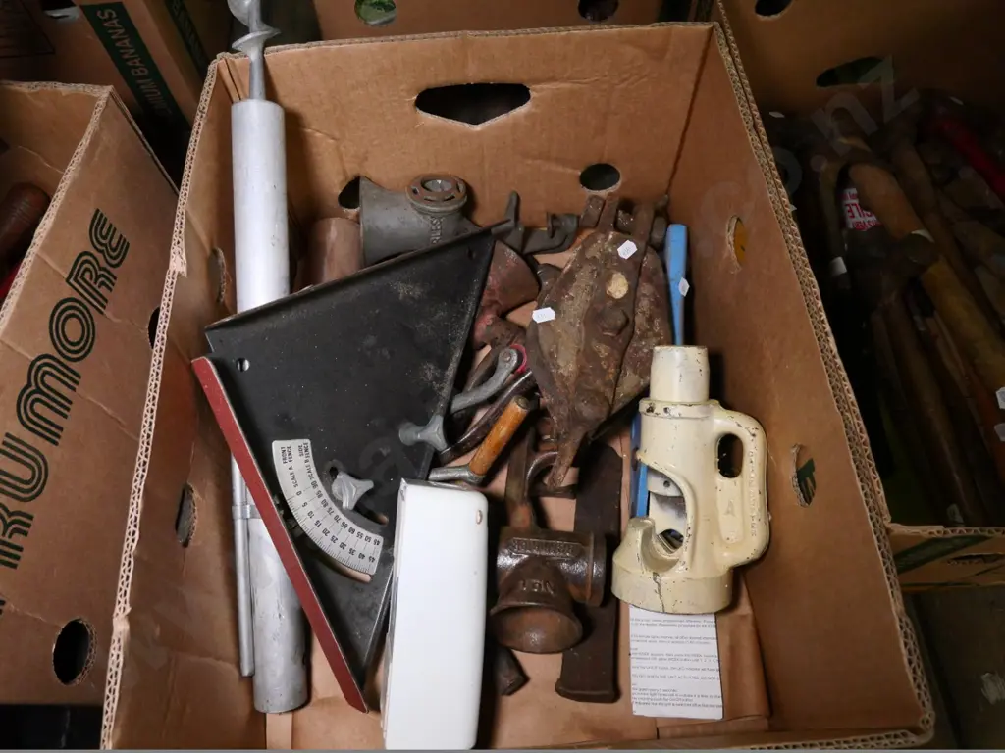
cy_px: 376
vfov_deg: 56.8
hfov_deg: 71.6
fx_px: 697
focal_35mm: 24
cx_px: 502
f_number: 3.5
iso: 3200
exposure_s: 1/400
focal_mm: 12
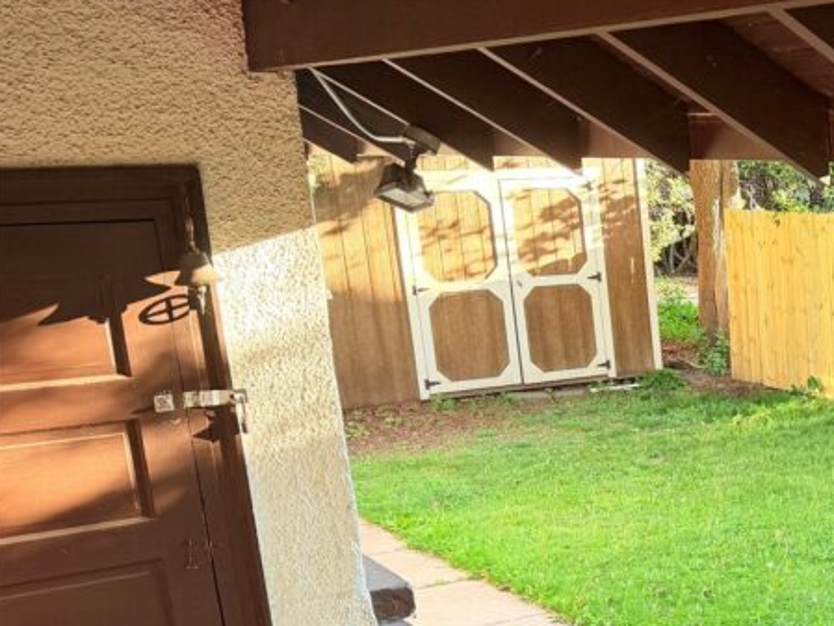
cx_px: 982
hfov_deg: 29.4
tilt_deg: -16.1
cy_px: 539
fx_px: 1374
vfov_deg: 25.0
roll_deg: +0.6
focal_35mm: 57
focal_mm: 6.76
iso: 64
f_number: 1.78
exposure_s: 1/121
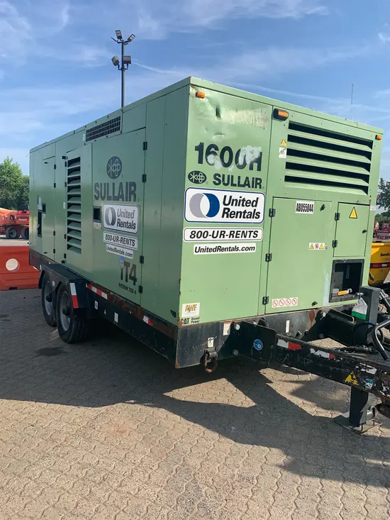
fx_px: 390
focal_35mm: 26
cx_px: 195
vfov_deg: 67.3
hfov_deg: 53.1
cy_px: 260
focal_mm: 4.25
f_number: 1.8
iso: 25
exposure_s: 1/2160
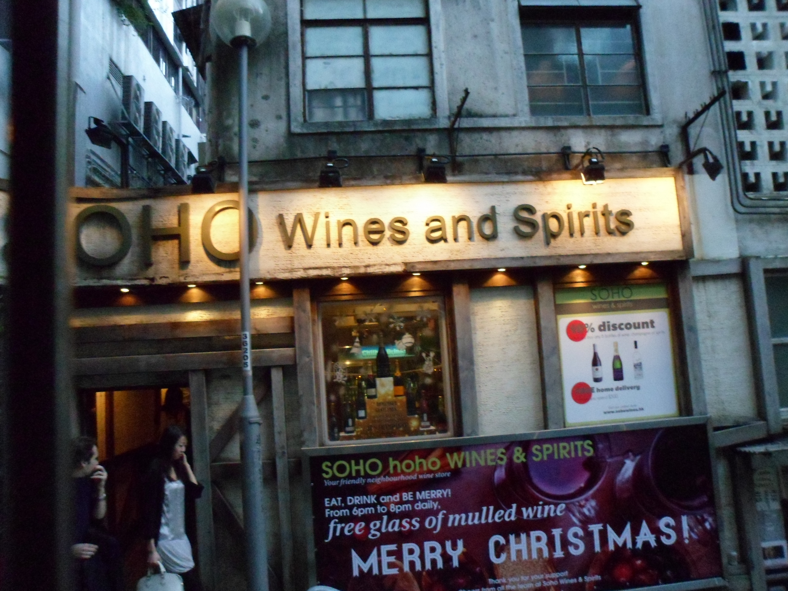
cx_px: 394
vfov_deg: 53.1
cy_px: 296
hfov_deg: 67.3
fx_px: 592
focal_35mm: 26
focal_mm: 4.9
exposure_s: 1/250
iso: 800
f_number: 3.3
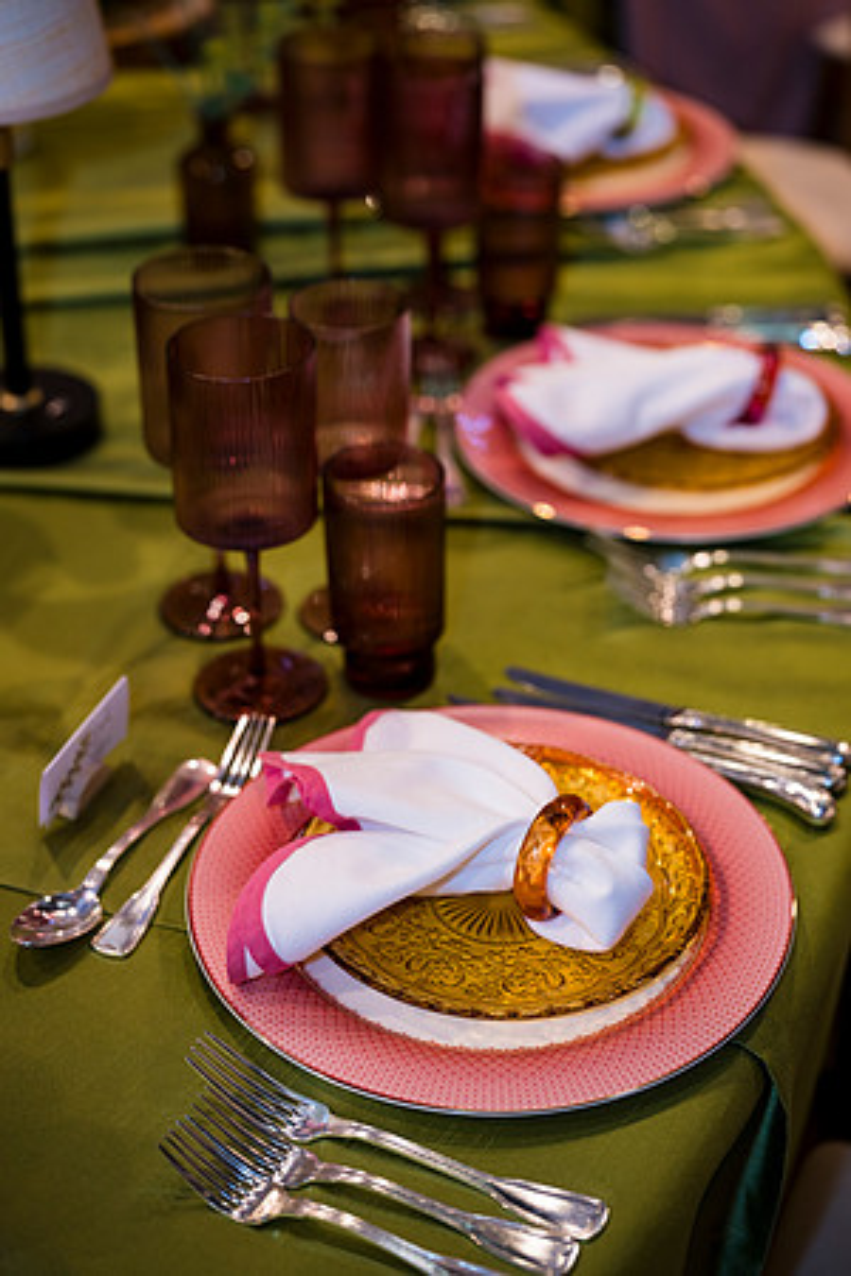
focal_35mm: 55
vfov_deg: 36.2
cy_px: 638
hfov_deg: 24.6
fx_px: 1950
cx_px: 426
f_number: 2.2
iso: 220
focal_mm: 55
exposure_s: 1/125
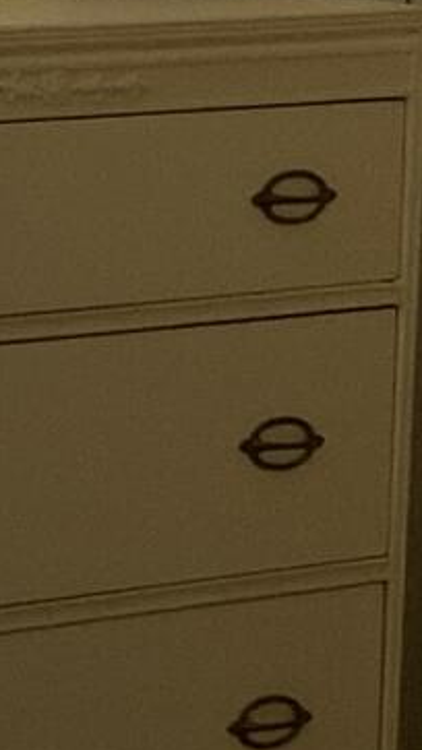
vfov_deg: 8.3
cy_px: 459
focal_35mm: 261
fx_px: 5196
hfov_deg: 4.6
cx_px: -345
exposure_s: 1/120
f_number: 1.8
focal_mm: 3
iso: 25
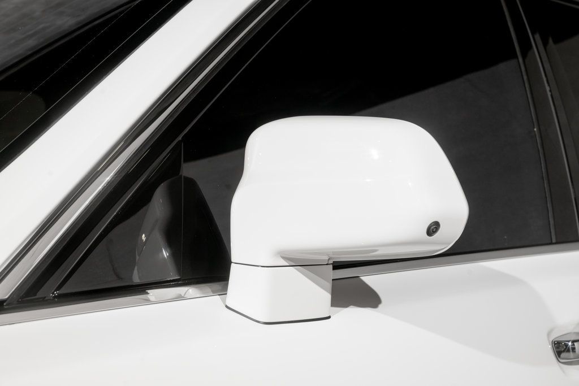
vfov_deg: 20.6
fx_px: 1062
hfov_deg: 30.5
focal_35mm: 66
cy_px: 193
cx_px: 290
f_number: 9
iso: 400
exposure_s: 1/125
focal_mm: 66
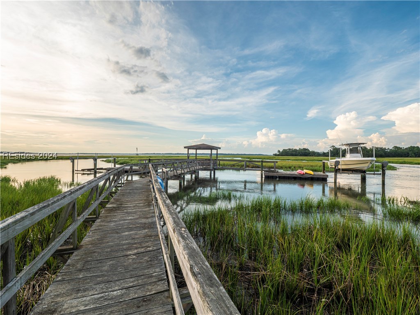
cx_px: 210
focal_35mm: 16
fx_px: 194
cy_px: 158
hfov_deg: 94.5
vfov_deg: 78.1
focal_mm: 8
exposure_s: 1/125
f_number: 7.1
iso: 100
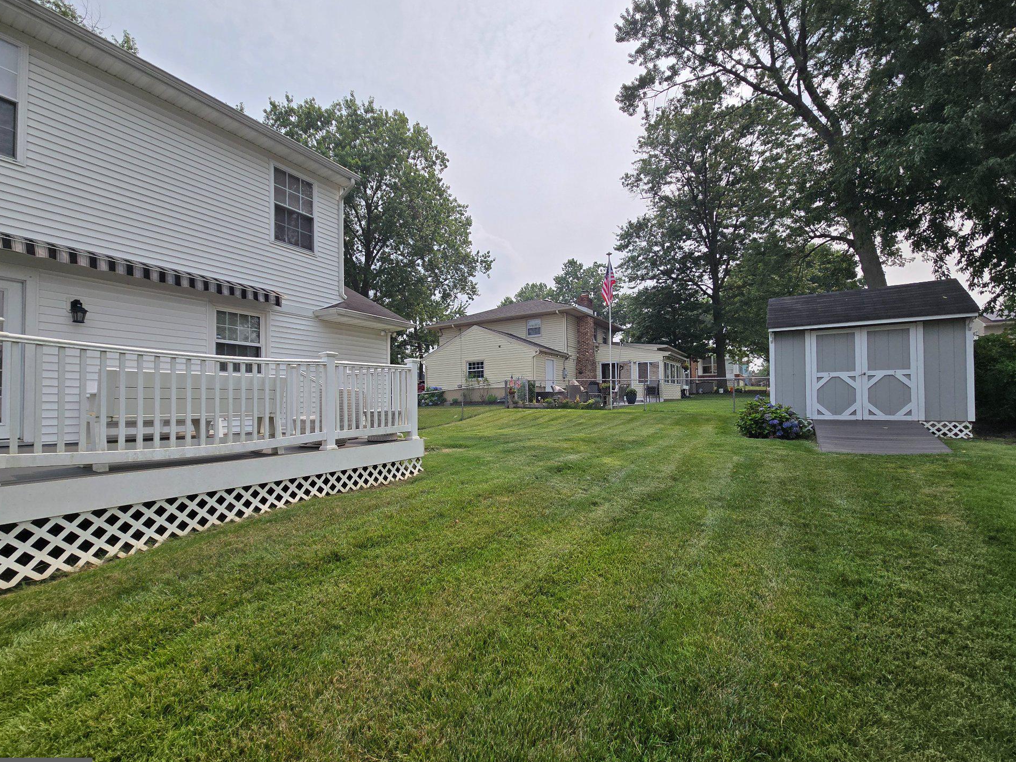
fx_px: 411
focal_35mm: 14
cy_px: 391
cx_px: 506
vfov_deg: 85.6
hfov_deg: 102.1
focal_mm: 2.2
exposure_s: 1/3579
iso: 50
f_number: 2.2
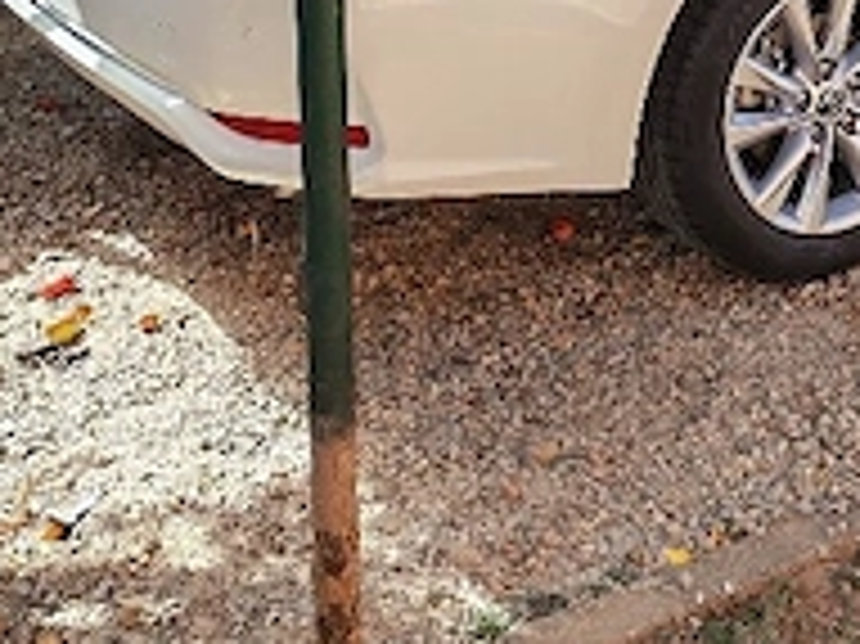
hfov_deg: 21.8
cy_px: -194
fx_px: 2110
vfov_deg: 16.4
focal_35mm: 85
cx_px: 946
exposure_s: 1/400
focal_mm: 6.12
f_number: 1.9
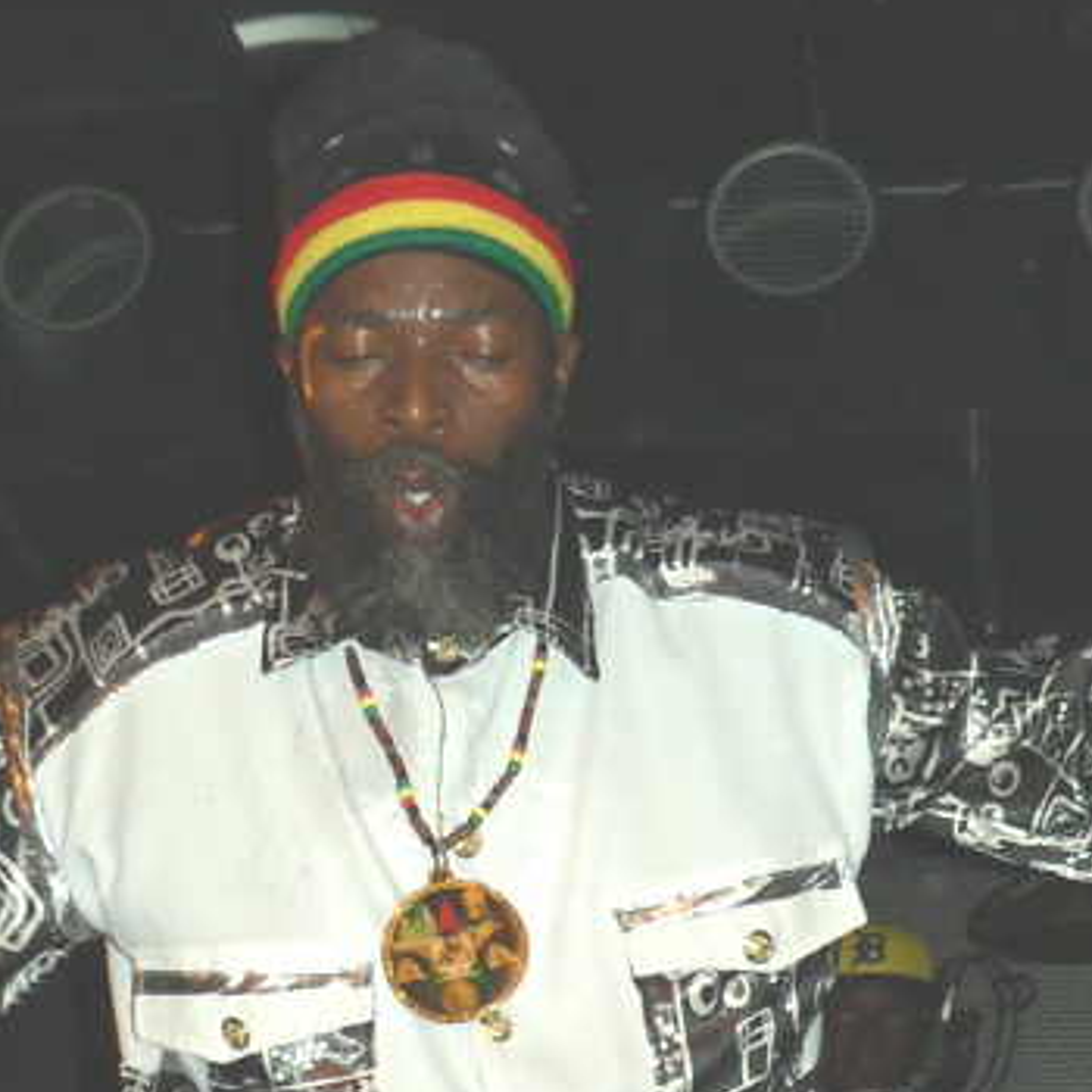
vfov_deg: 32.1
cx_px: 730
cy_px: 636
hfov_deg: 31.9
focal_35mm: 53
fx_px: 1892
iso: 100
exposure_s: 1/60
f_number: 2.8
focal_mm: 6
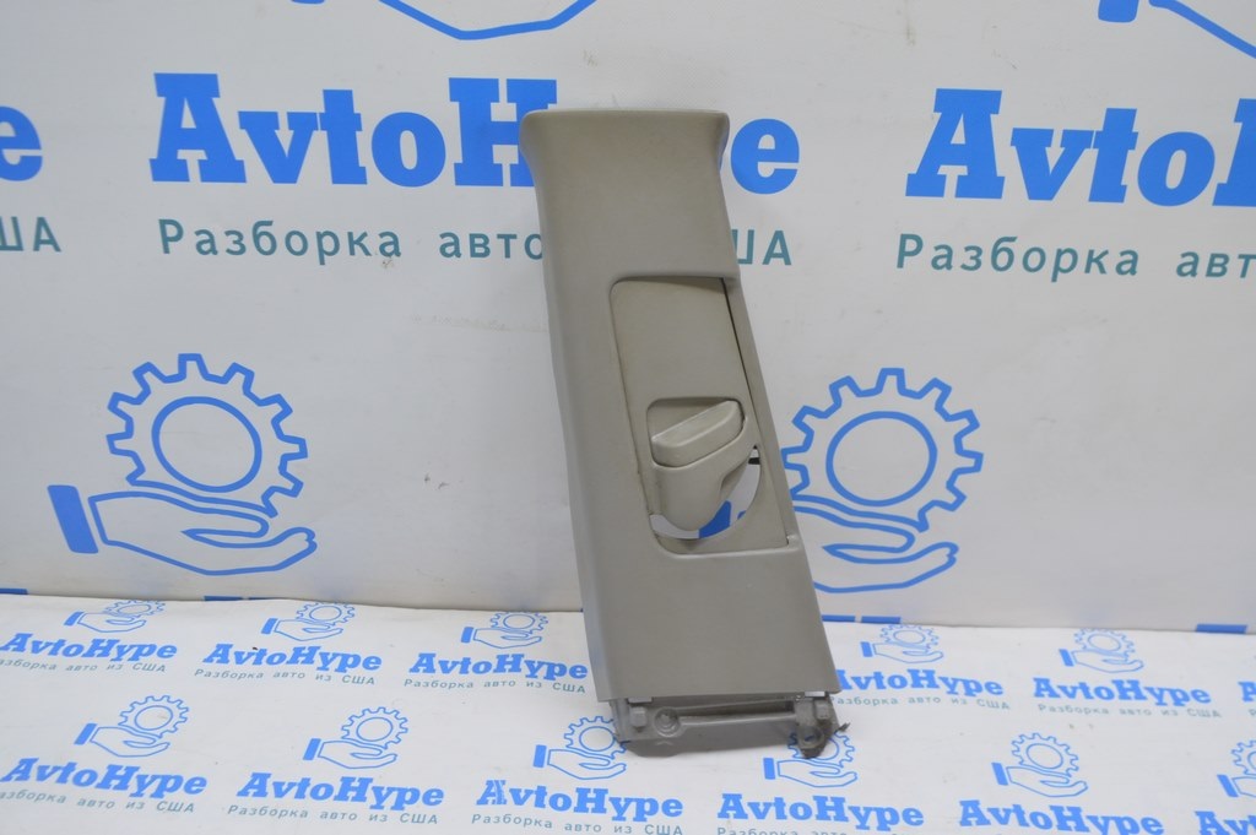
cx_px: 628
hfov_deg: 57.3
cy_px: 418
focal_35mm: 33
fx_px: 1150
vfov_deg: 39.9
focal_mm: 22
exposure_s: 1/20
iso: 400
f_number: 5.6
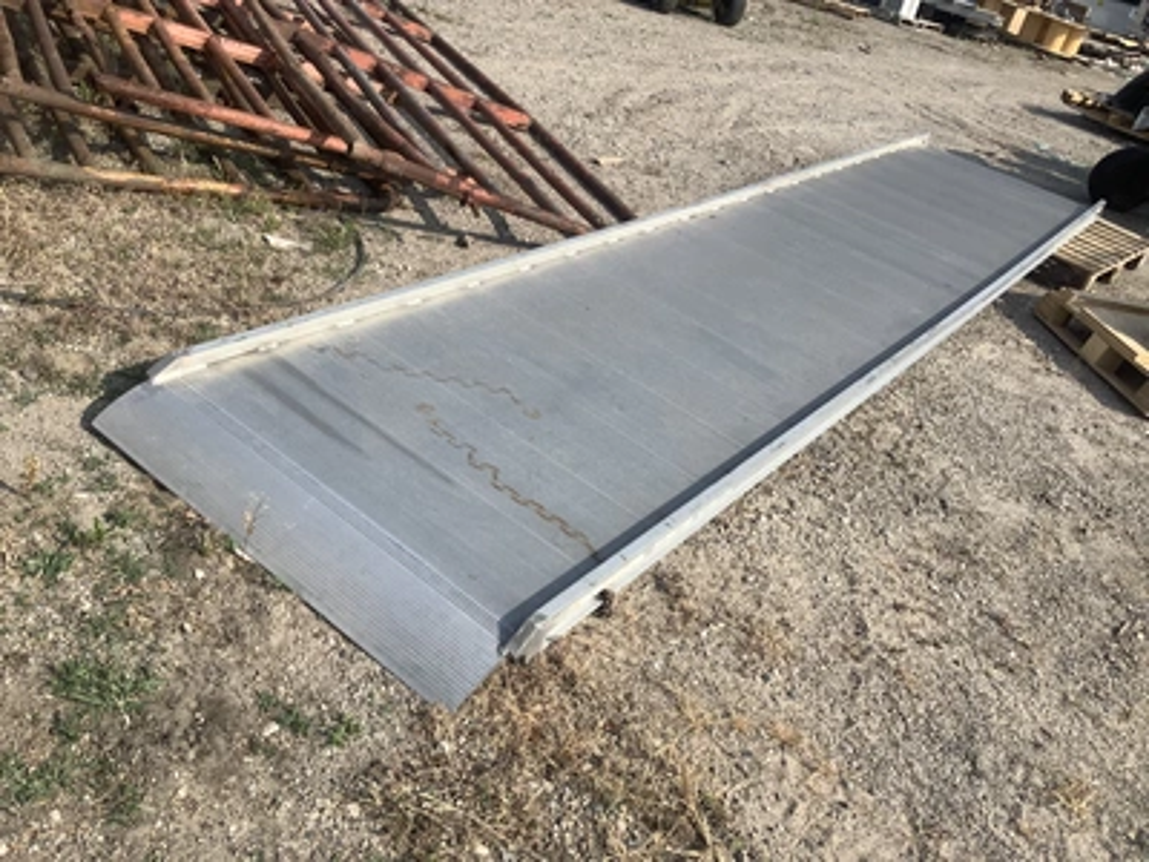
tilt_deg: -30.1
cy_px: 431
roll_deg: -16.7
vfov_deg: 45.4
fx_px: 1029
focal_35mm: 31
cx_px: 574
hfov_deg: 58.4
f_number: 2.4
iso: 25
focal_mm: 3.3
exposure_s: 1/1456
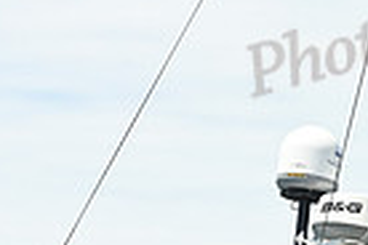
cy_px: 374
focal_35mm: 399
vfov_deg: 3.4
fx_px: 4078
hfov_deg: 5.1
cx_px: 763
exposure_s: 1/1000
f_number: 6.3
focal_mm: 95
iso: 320
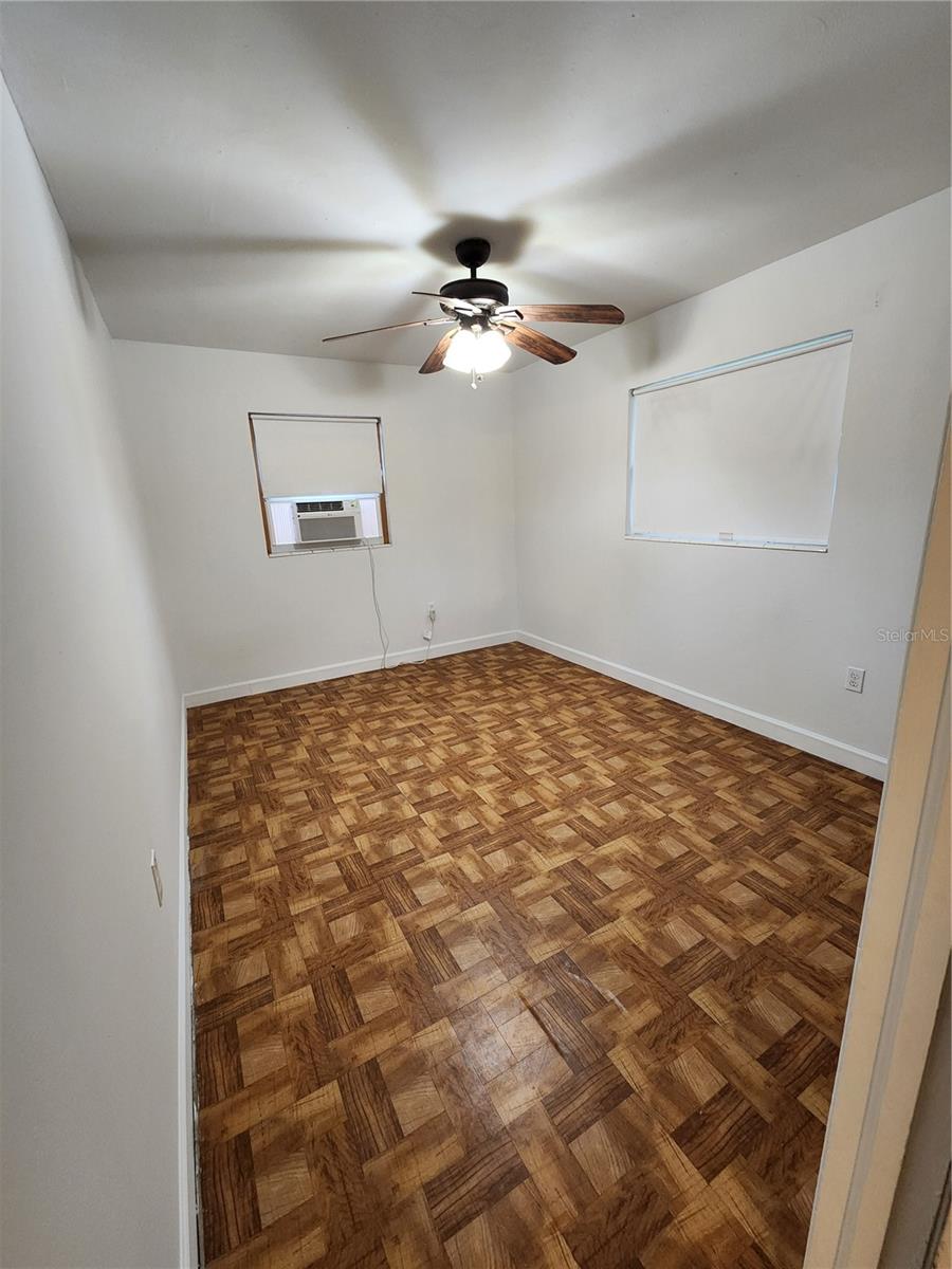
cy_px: 634
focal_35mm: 13
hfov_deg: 89.9
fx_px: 477
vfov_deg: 106.2
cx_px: 476
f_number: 2.2
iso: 400
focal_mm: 2.2
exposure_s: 1/30
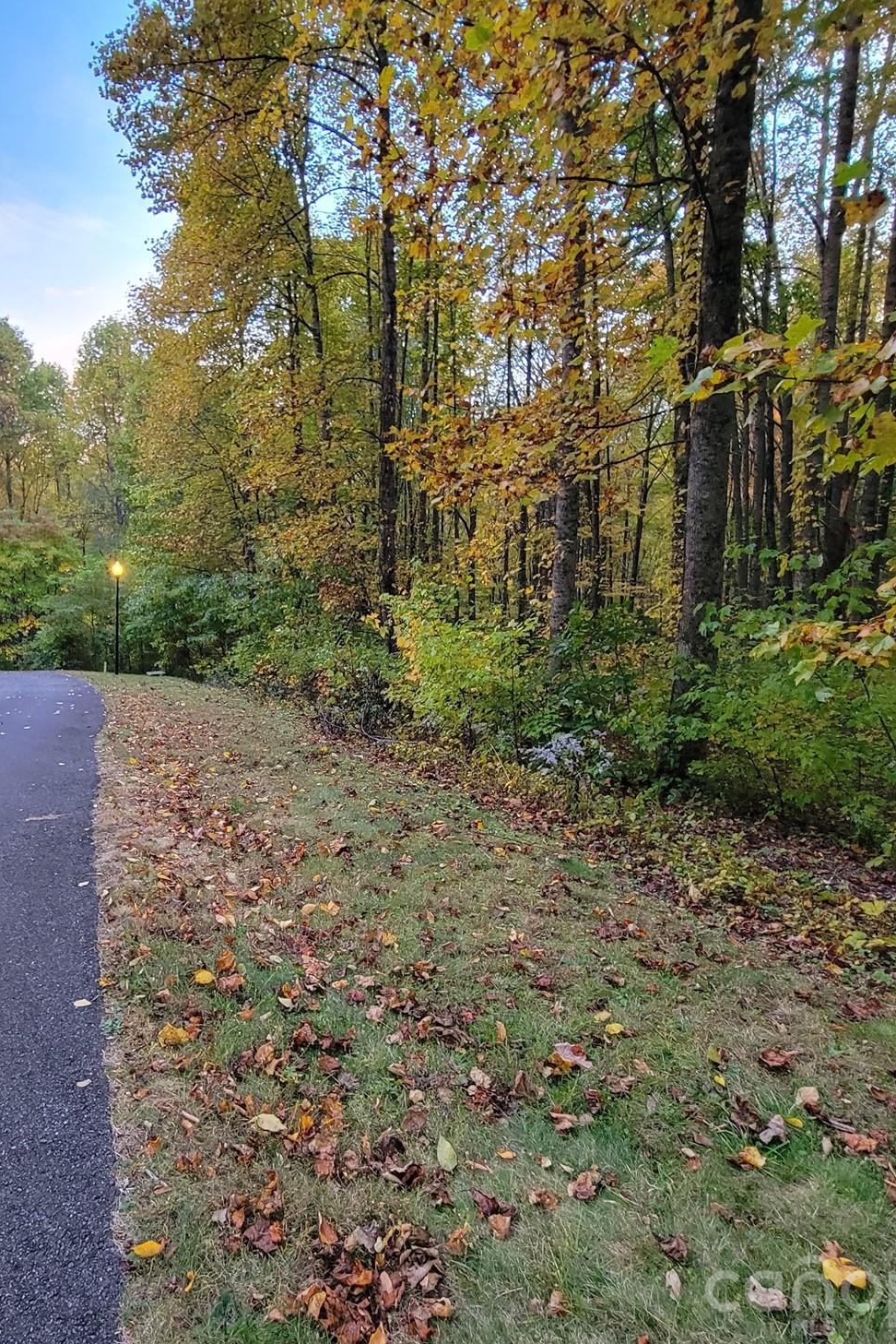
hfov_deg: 62.6
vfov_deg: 86.9
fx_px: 709
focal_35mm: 19
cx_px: 282
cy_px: 663
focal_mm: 2.2
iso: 320
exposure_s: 1/40
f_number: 2.2
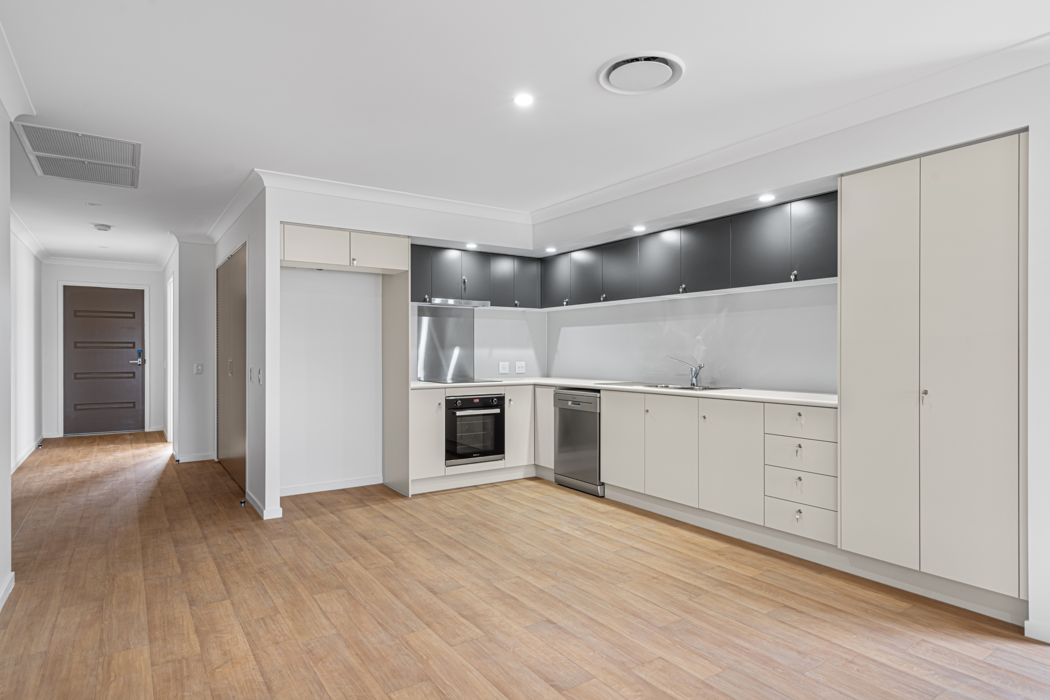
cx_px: 525
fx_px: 583
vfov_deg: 61.9
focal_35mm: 20
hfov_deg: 84.0
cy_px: 350
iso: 200
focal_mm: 20
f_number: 8
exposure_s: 1/2
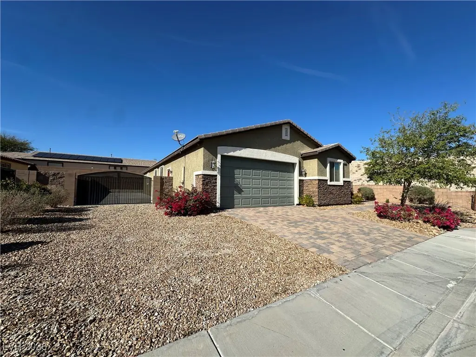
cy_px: 178
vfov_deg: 85.7
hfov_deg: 102.1
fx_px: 193
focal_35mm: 14
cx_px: 238
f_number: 2.2
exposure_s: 1/2747
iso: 50
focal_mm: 2.22
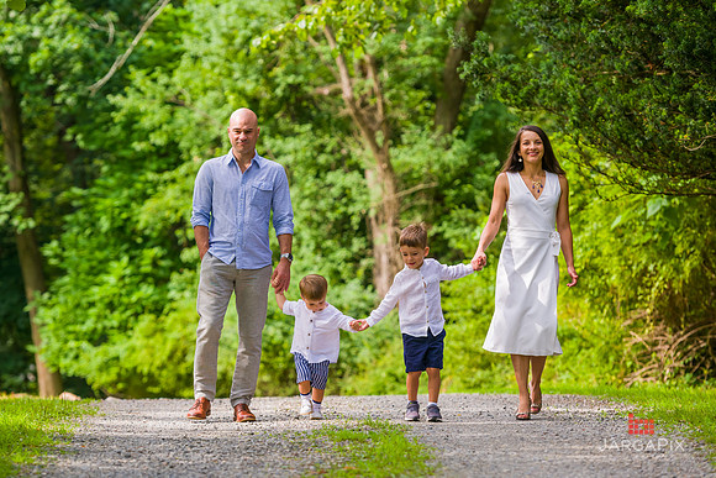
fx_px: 3106
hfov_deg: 13.1
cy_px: 271
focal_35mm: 156
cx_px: 302
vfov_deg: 8.8
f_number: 4
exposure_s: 1/640
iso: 200
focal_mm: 135
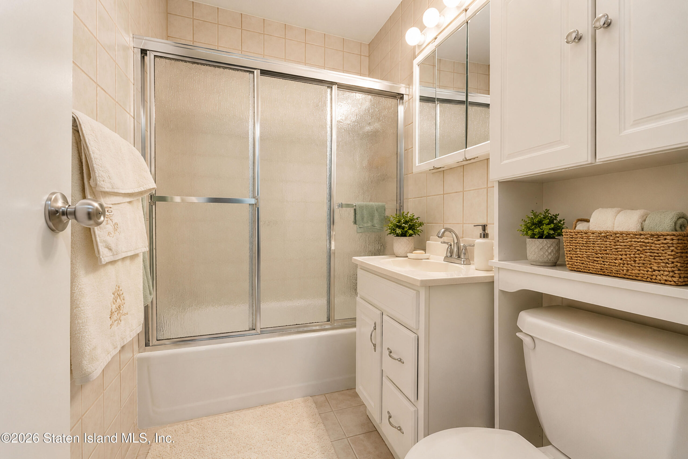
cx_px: 344
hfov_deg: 100.4
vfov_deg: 77.3
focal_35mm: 15
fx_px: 287
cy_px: 230
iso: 2000
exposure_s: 1/40
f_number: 5
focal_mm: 10
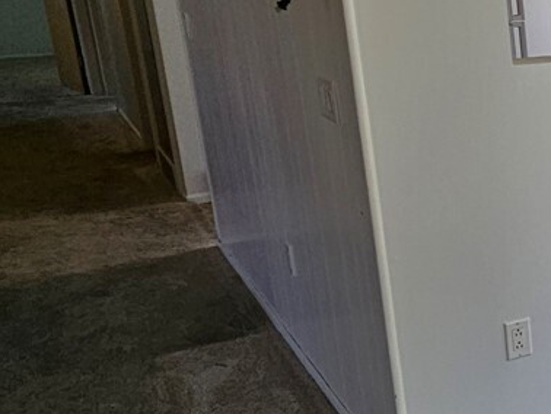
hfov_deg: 23.3
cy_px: 173
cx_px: 931
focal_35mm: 55
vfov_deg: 26.6
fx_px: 876
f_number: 2.2
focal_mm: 2.2
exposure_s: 1/294
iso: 50
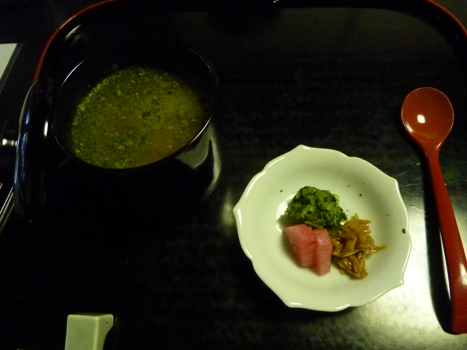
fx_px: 337
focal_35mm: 25
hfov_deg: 69.4
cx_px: 234
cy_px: 175
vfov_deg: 54.9
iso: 800
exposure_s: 1/20
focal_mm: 4.1
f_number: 3.3
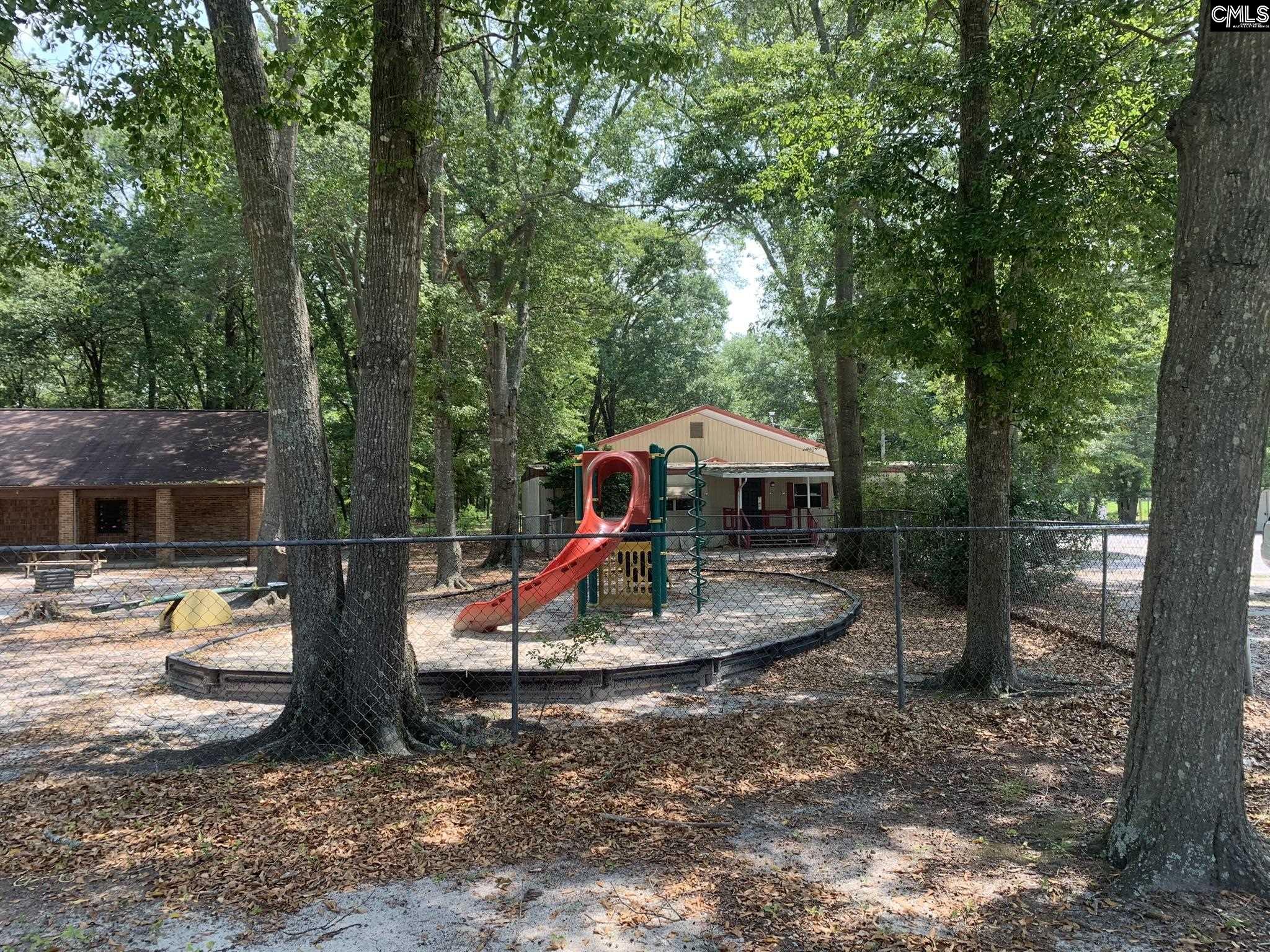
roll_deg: +0.0
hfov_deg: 67.3
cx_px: 635
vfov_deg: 53.1
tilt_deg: +1.2
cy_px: 476
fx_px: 954
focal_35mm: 26
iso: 25
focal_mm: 4.25
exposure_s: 1/275
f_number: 1.8
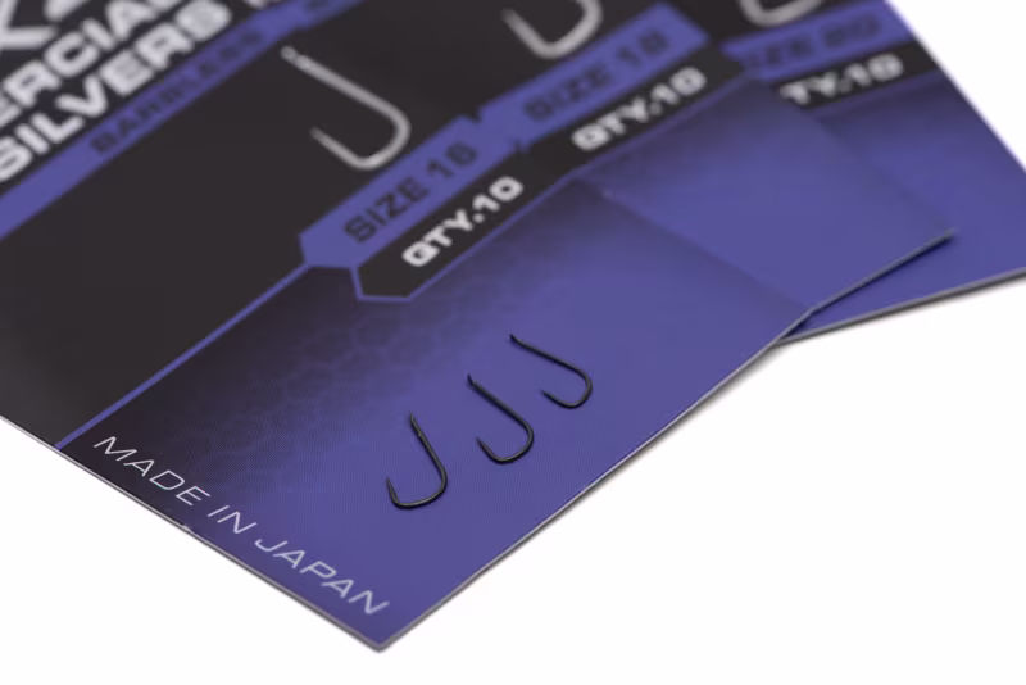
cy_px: 342
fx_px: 2993
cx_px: 513
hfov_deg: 19.4
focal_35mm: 105
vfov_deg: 13.1
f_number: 22
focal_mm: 105
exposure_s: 1/160
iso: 125
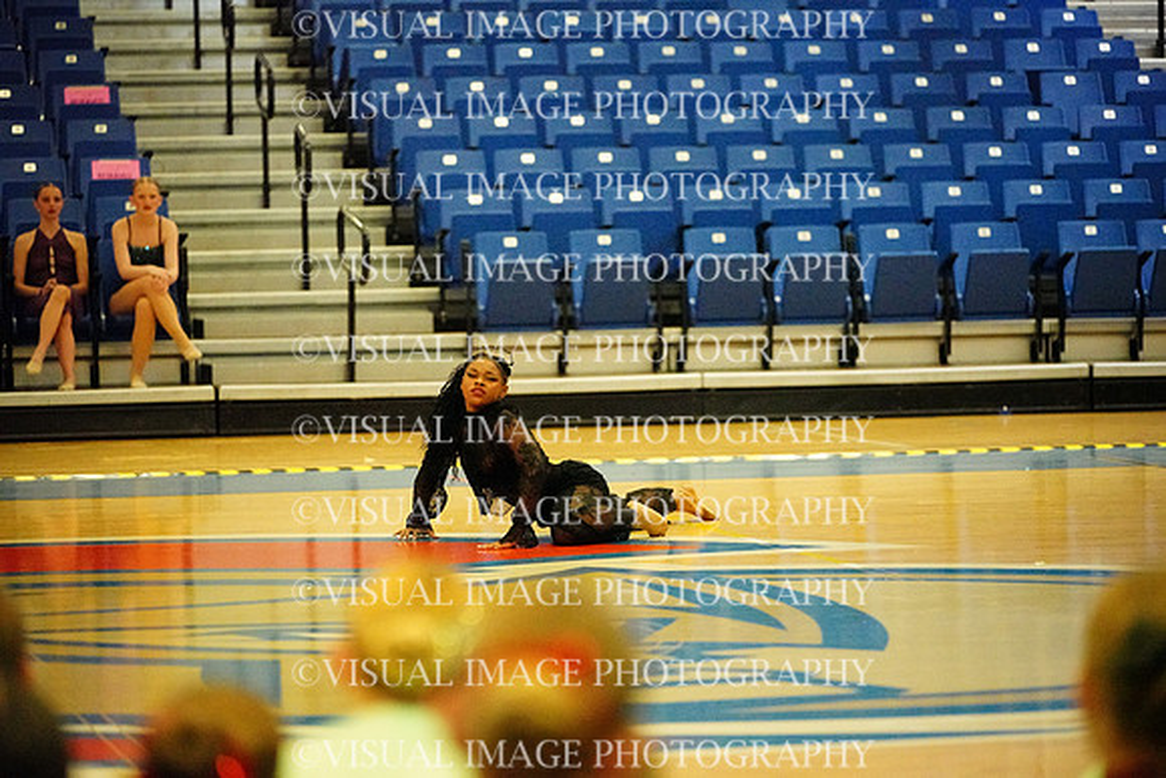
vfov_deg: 9.2
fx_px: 4859
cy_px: 389
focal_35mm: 150
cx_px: 583
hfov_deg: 13.7
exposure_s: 1/1600
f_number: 2.8
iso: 25600
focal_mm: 150
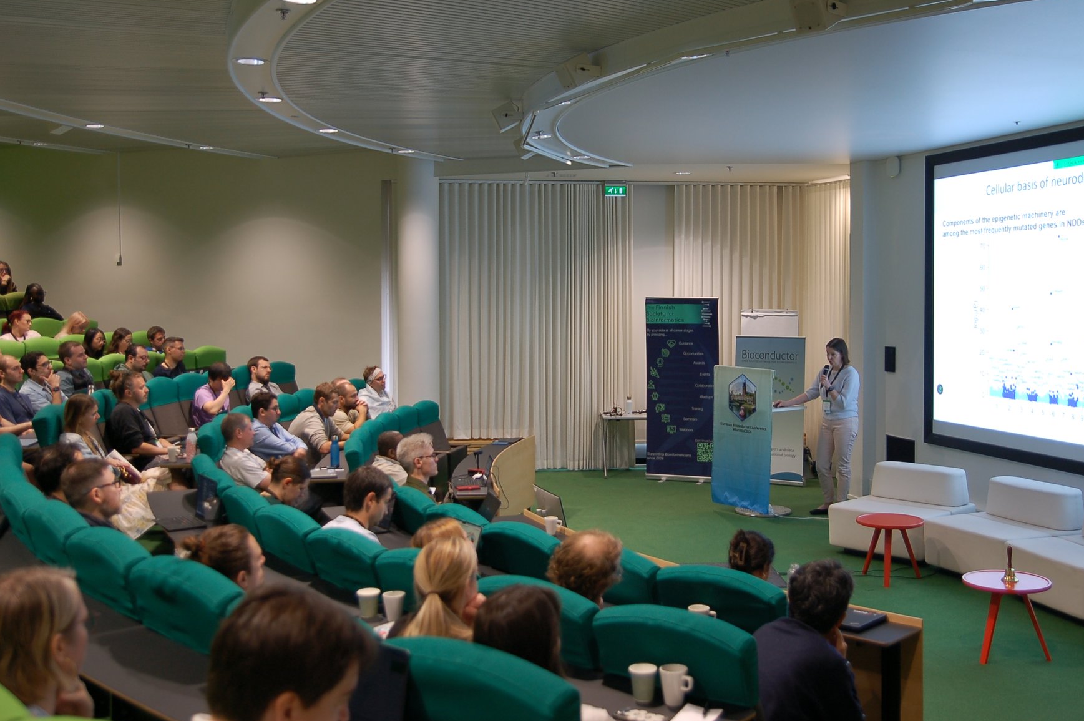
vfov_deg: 35.0
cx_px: 604
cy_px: 321
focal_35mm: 38
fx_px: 1143
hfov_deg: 50.6
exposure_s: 1/25
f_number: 2.8
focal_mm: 22
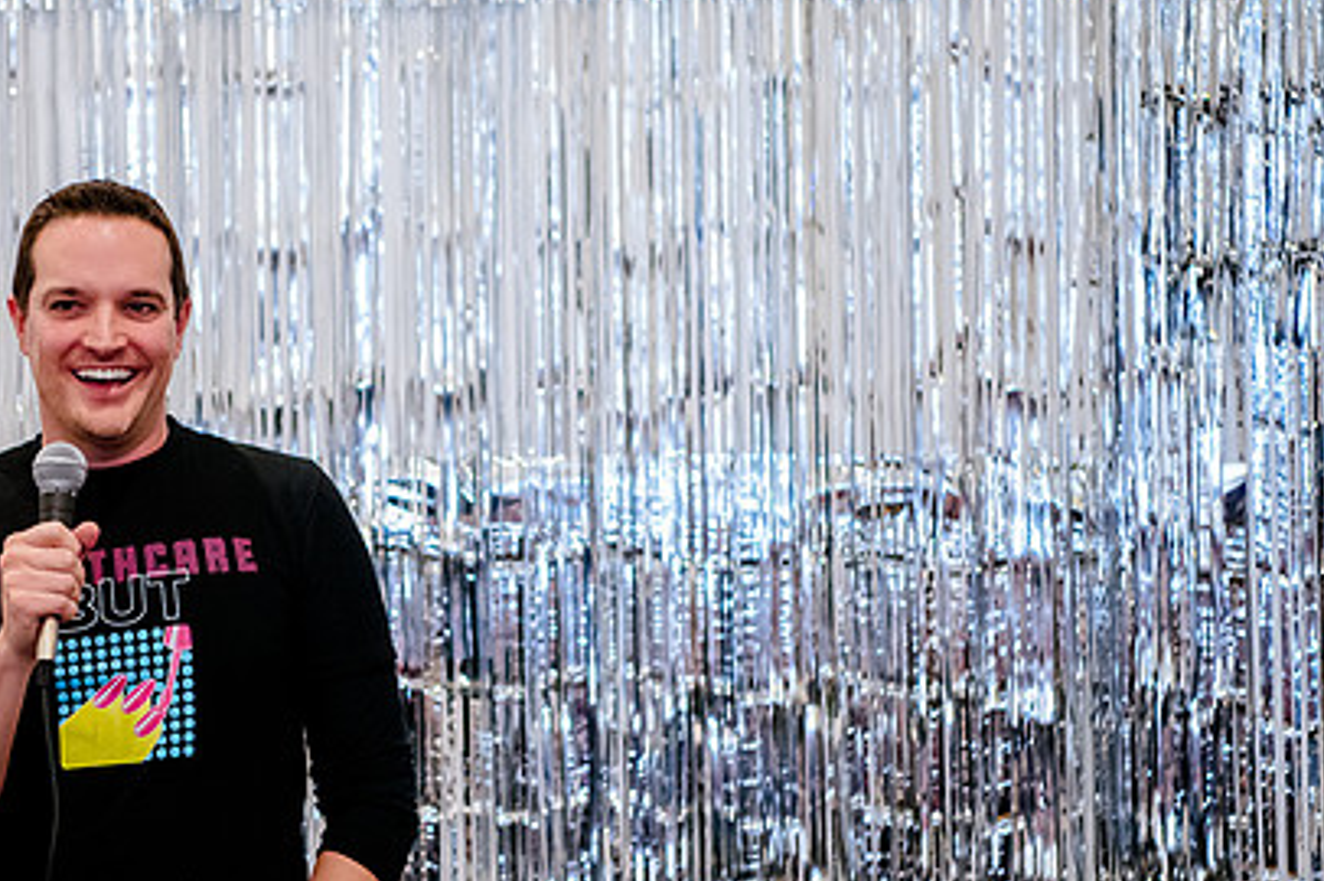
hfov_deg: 18.0
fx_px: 4152
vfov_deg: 12.1
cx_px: 391
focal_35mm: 113
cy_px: 472
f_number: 2.8
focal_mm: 70
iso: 6400
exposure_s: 1/80
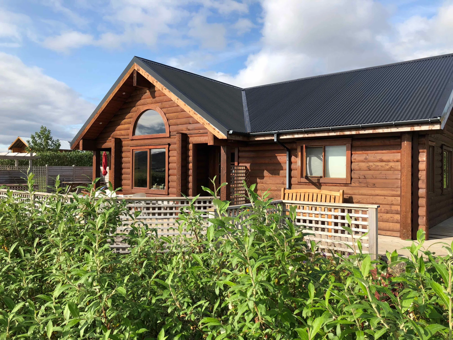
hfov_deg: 63.4
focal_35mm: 28
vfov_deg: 49.7
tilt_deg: +0.8
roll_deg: +0.3
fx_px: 366
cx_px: 226
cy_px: 170
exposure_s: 1/1499
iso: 20
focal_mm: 3.99
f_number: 1.8
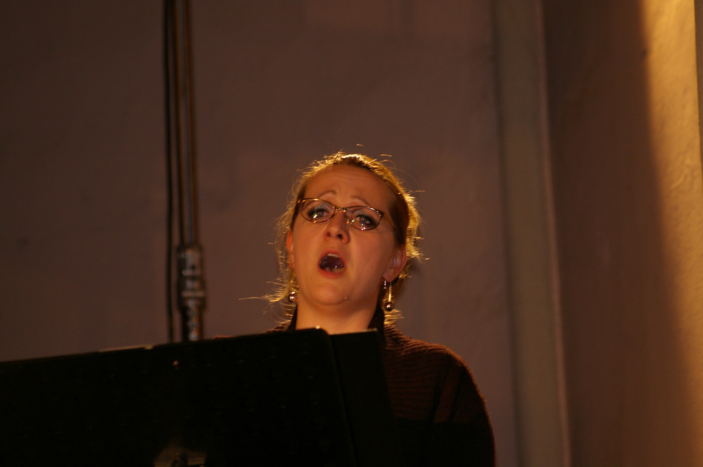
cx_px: 352
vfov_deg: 4.4
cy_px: 234
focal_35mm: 315
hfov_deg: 6.5
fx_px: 6146
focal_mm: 210
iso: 400
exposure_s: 1/125
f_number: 4.5
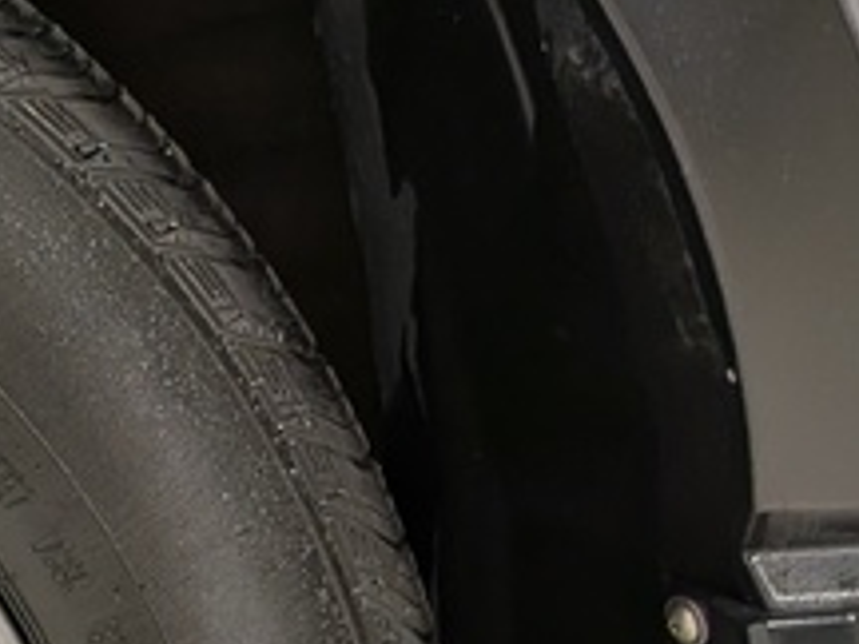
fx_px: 2829
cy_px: 1010
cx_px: -843
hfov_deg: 14.4
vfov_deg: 12.3
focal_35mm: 114
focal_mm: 4.53
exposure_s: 1/40
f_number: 1.7
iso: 63
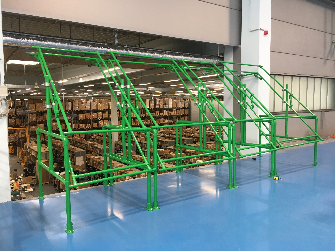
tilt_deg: -3.6
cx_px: 168
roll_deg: +0.4
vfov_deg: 48.2
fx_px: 281
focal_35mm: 29
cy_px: 126
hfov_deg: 61.7
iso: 50
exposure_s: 1/33
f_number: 2.2
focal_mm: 4.15
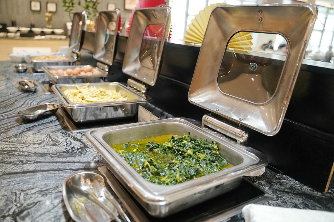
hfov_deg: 65.5
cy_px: 111
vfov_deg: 46.4
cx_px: 167
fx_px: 260
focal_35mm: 28
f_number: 2.8
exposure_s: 1/160
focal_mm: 28
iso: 1600
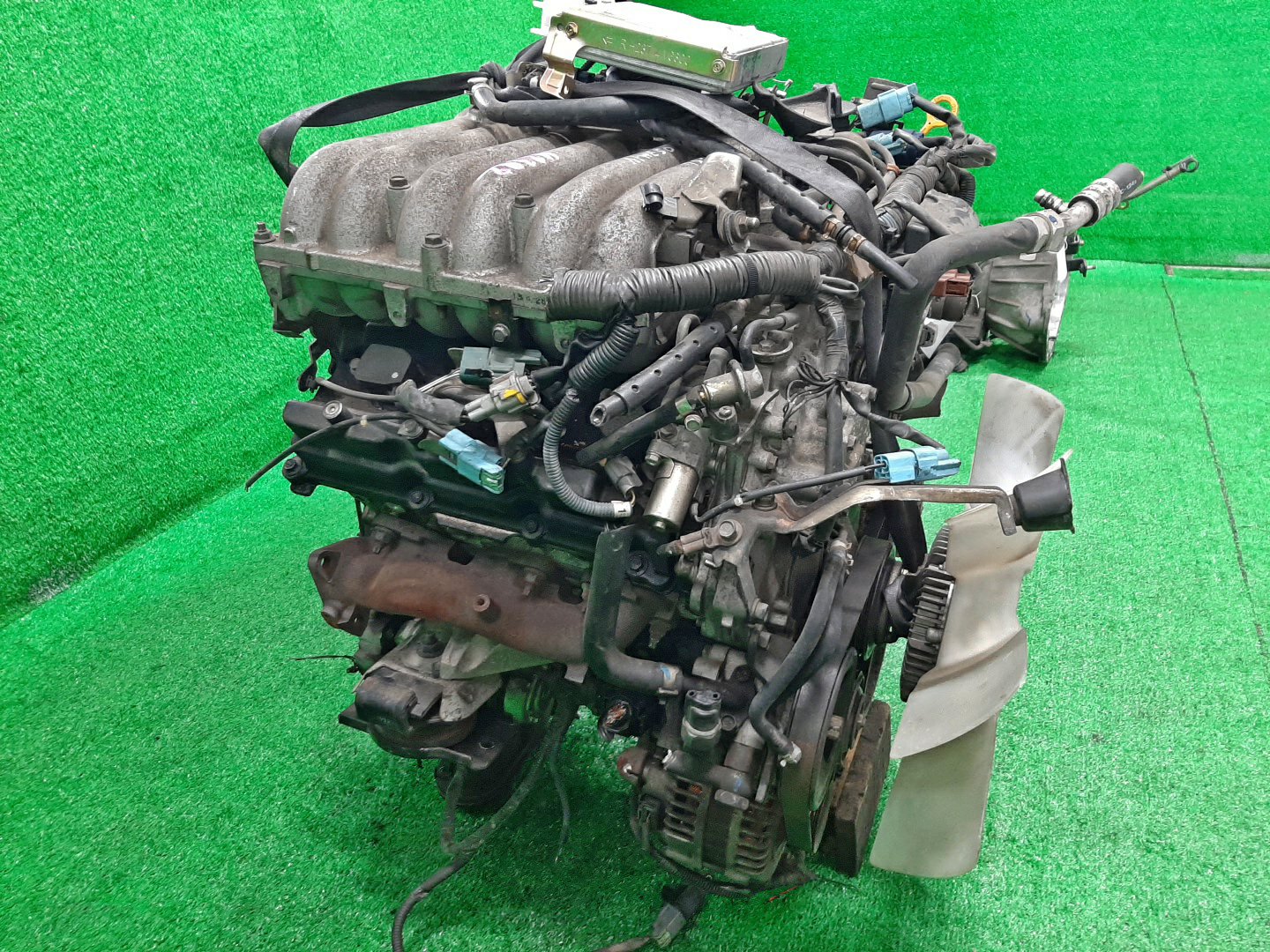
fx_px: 954
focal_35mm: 26
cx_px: 635
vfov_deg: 53.1
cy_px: 476
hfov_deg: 67.3
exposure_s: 1/50
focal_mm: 3.93
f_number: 1.7
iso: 202
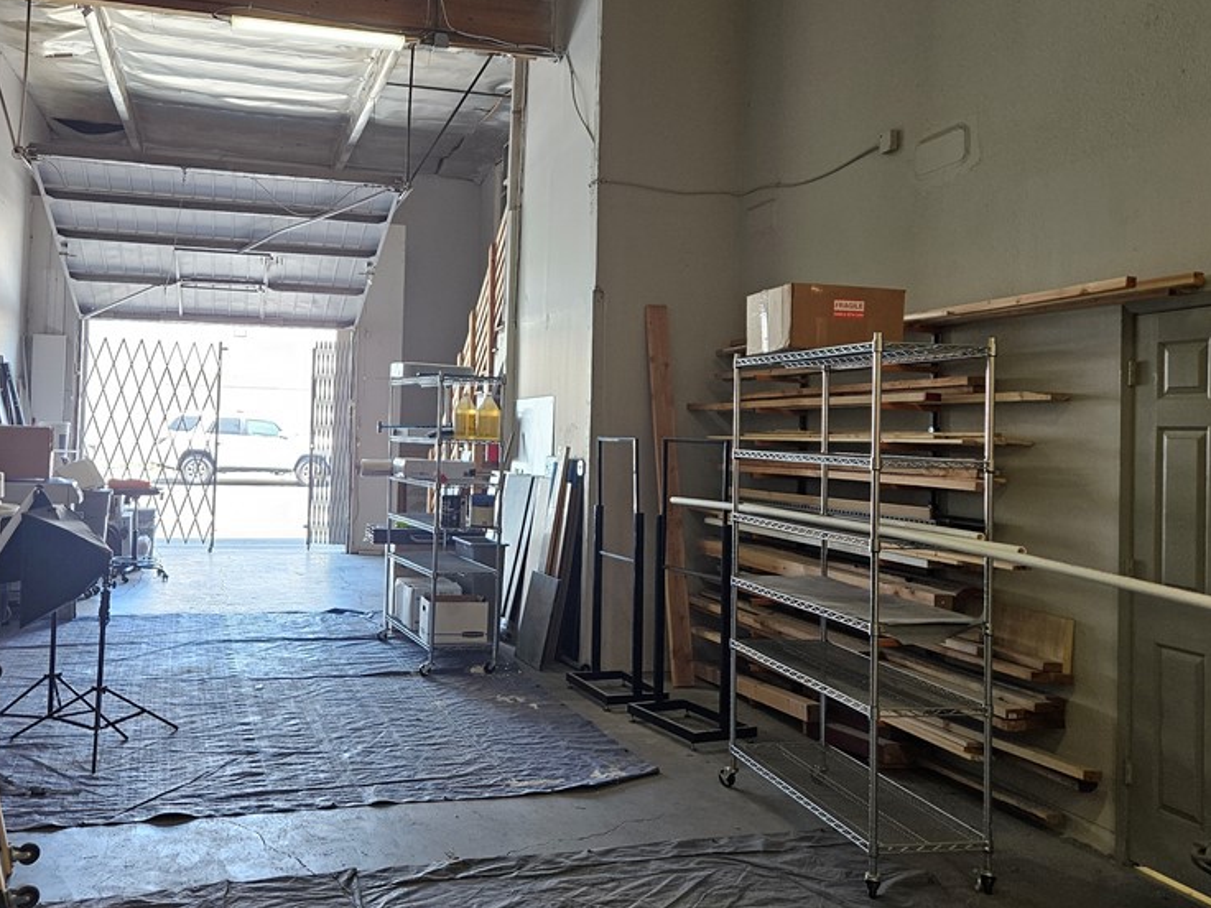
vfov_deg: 44.0
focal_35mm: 32
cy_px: 383
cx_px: 520
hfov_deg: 56.6
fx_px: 1119
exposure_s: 1/120
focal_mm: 5.4
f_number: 1.8
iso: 200
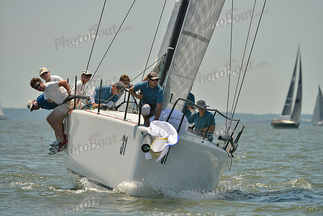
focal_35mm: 340
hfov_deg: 6.1
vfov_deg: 4.0
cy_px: 108
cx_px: 162
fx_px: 3051
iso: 200
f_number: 7.1
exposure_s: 1/1250
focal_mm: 340
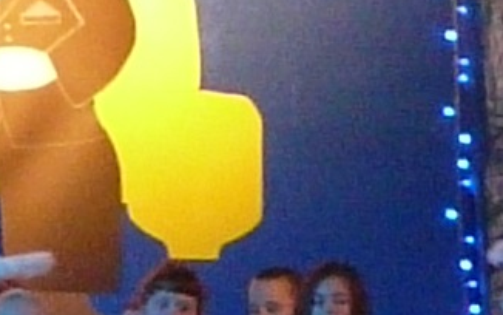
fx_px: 5142
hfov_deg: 5.5
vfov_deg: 3.5
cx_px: -315
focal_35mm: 375
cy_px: 266
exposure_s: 1/40
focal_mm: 5.7
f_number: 2.8
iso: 320
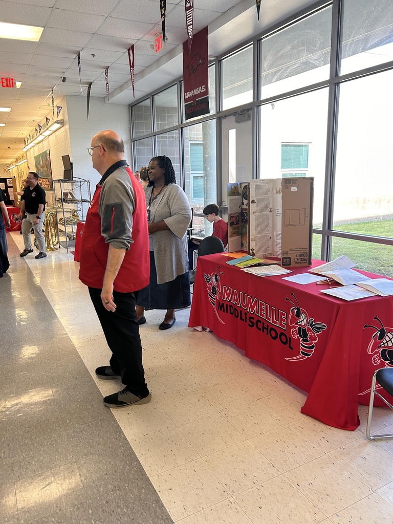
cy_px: 262
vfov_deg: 67.3
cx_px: 196
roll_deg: +1.8
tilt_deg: -12.2
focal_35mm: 26
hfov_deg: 53.1
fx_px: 394
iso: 125
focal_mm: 5.7
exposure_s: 1/120
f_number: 1.5
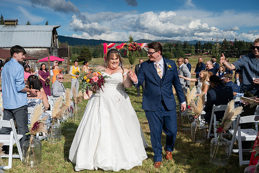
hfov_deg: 54.4
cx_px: 130
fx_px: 252
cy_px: 86
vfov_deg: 37.9
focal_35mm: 35
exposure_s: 1/8000
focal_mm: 35
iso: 400
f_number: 5
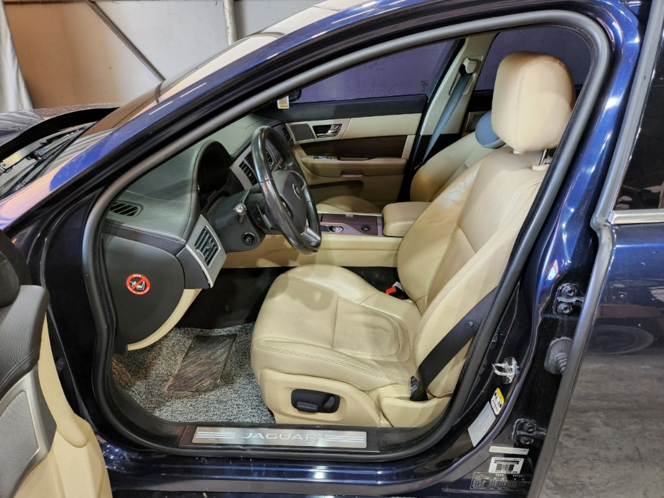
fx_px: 441
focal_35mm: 23
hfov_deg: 73.9
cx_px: 332
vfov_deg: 58.9
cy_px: 249
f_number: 1.8
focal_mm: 5.4
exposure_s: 1/120
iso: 250
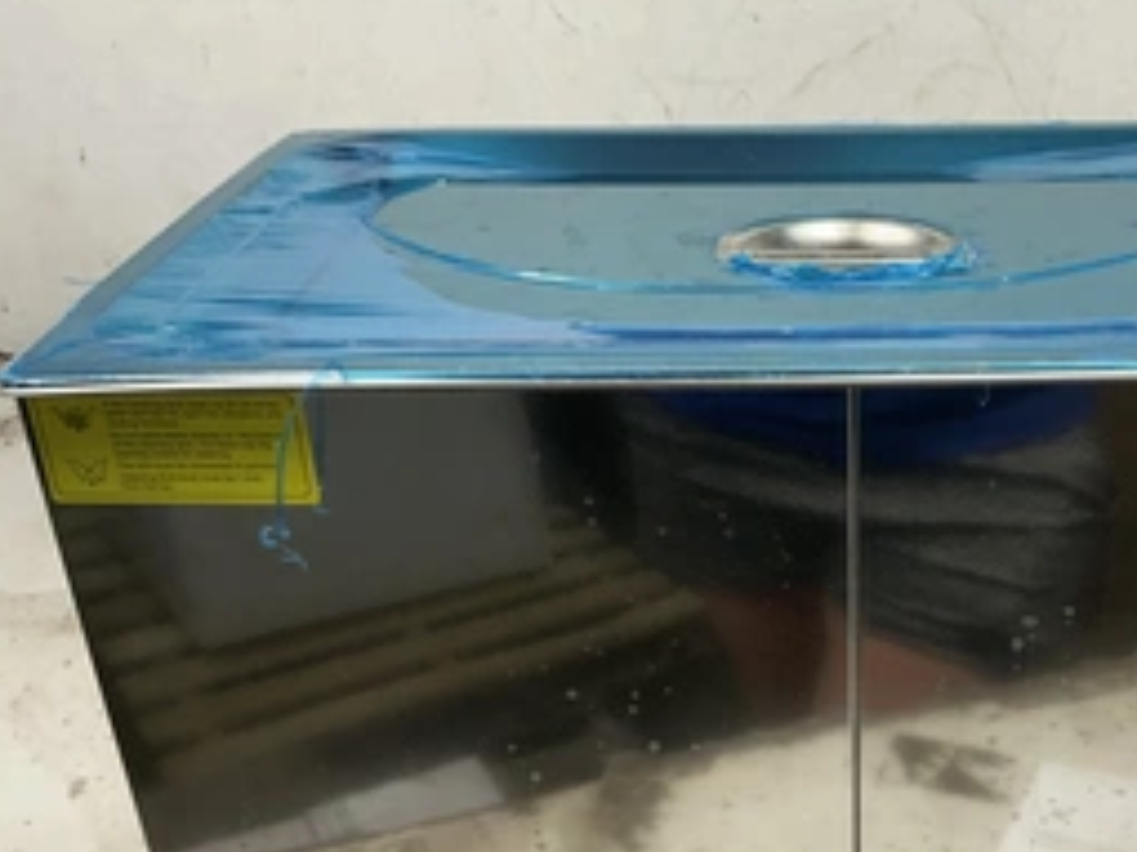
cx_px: 865
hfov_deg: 41.6
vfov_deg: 32.4
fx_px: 1445
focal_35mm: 44
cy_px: 602
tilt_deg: -30.2
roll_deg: -1.1
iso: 64
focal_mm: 3
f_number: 1.8
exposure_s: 1/120
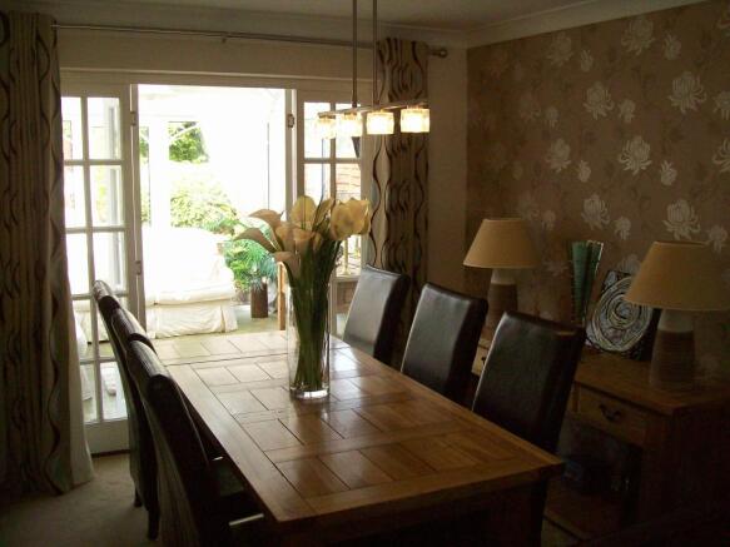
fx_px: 759
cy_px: 274
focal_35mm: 36
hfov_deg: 51.4
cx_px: 365
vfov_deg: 39.6
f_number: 2.7
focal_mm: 6
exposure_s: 1/283
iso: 200
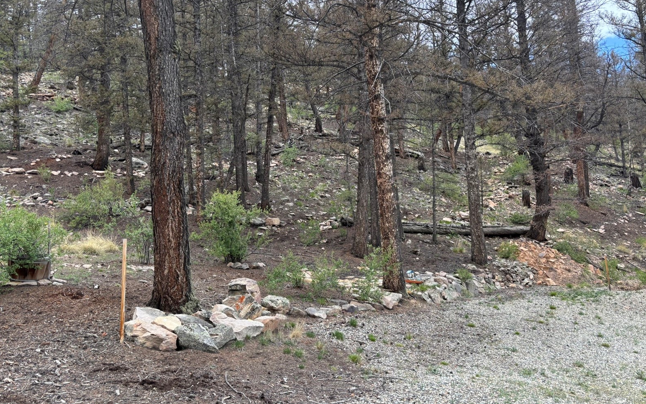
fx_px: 493
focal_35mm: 28
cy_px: 176
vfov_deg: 44.4
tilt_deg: +8.8
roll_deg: +0.2
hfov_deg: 66.5
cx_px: 325
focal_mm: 5.96
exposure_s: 1/493
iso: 50
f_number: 1.6
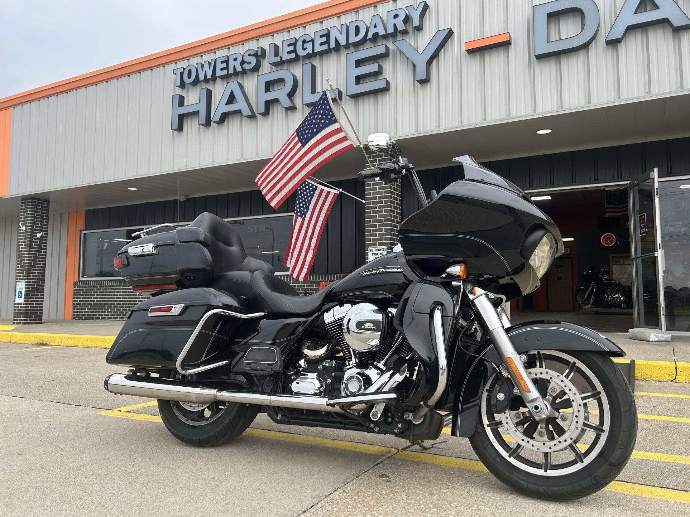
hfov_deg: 65.3
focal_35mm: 27
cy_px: 249
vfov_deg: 51.3
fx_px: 538
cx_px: 356
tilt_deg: +4.3
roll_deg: -0.1
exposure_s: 1/337
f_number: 1.5
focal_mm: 5.7
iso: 50
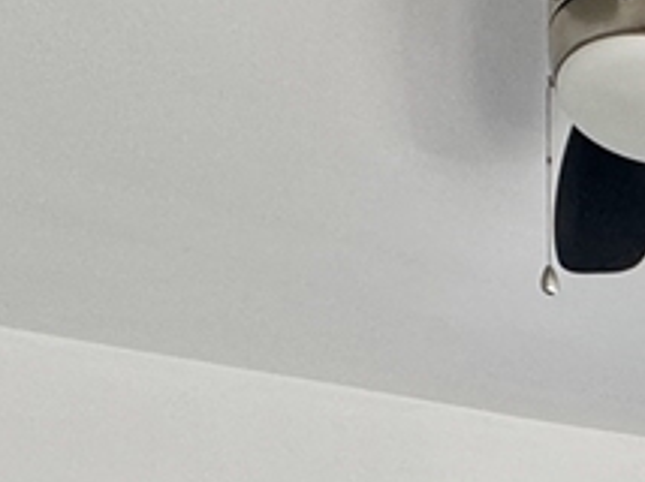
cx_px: 934
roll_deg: +0.4
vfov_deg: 17.8
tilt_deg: -0.9
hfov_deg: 23.8
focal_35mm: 67
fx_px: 1247
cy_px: 856
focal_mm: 2.22
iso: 100
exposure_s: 1/99
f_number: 2.2
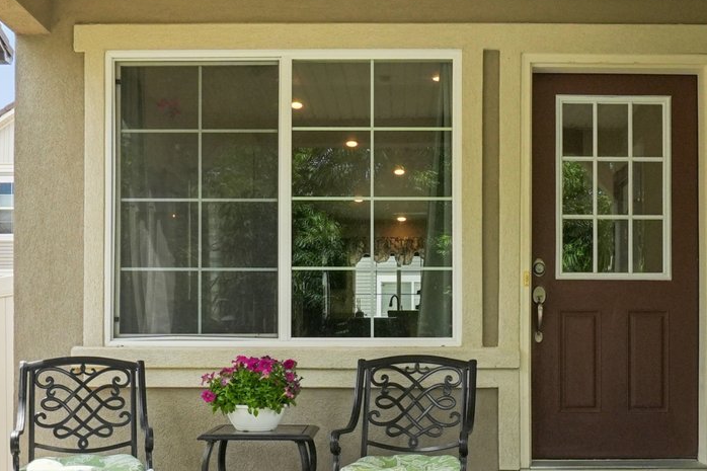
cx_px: 407
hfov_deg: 44.4
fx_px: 864
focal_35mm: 44
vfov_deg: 29.9
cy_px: 368
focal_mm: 10
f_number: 8
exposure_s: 1/400
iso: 400
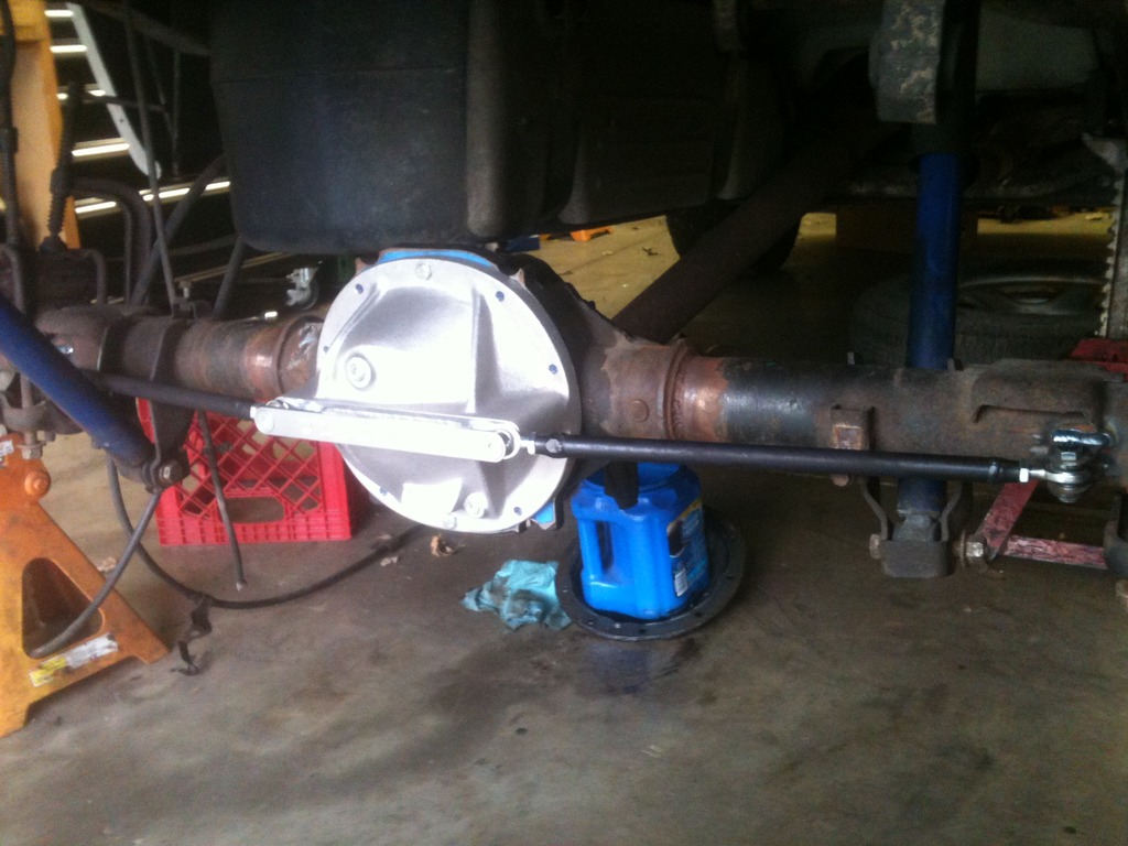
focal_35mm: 35
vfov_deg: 40.7
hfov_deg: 52.6
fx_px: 1141
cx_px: 564
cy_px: 423
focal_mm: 3.85
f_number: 2.8
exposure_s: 1/15
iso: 200
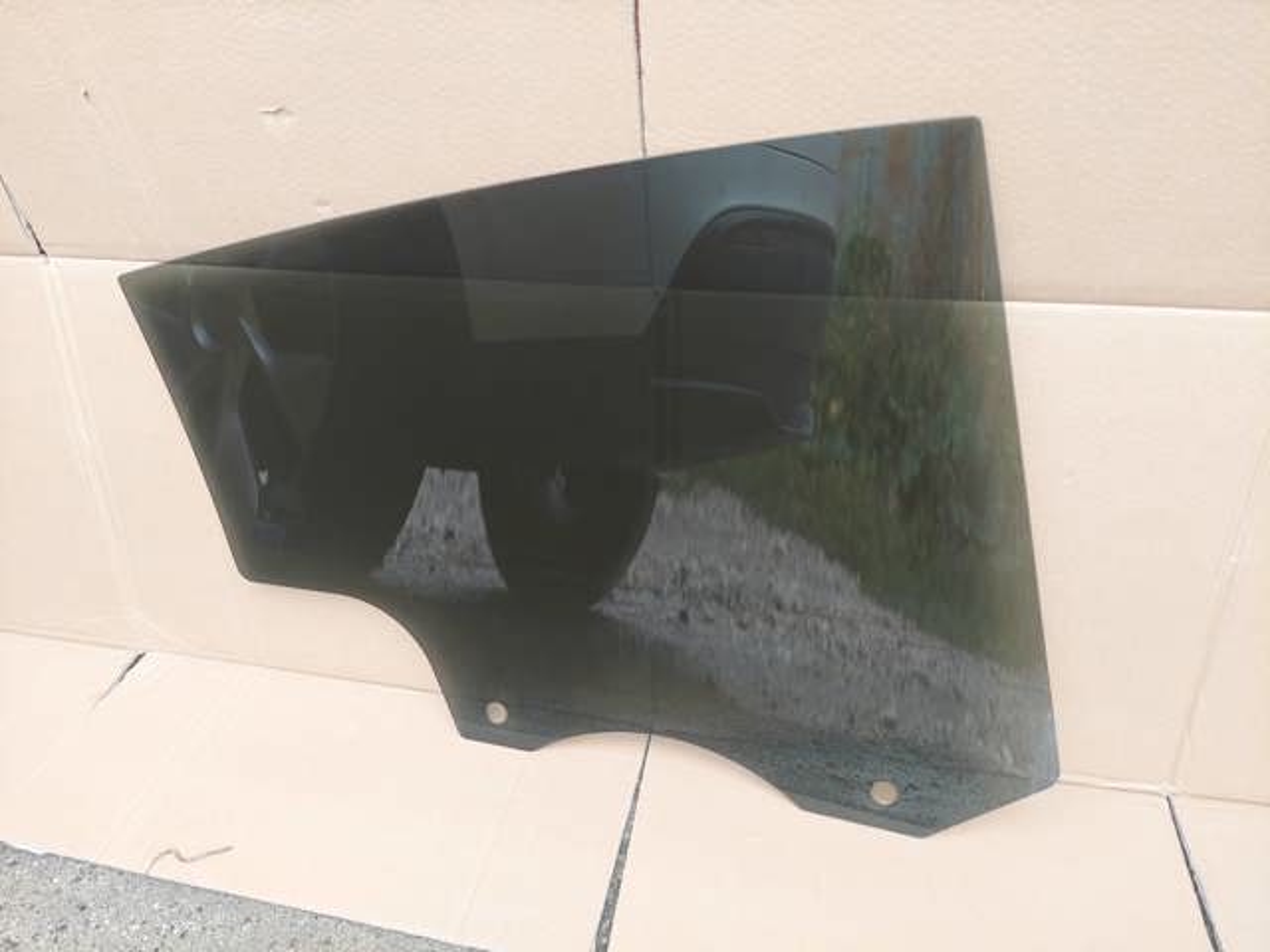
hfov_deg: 71.6
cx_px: 635
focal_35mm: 24
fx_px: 881
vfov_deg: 56.8
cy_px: 476
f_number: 1.8
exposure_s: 1/60
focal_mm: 5.23
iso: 80
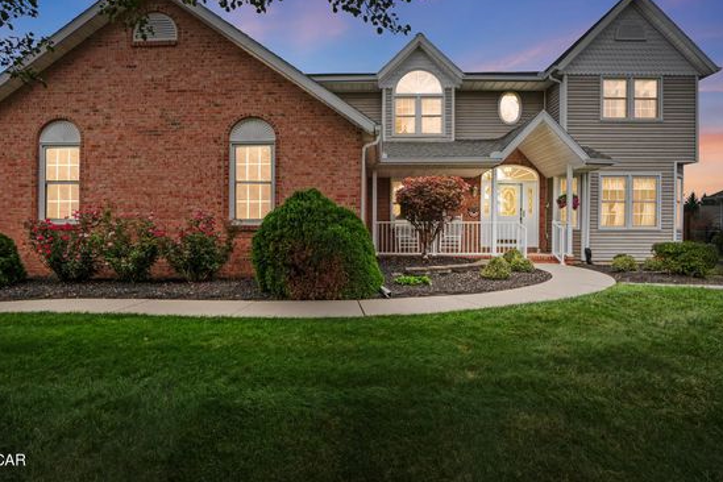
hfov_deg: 81.2
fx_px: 422
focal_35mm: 21
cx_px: 348
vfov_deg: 59.2
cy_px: 205
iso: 100
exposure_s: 1/500
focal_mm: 12
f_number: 4
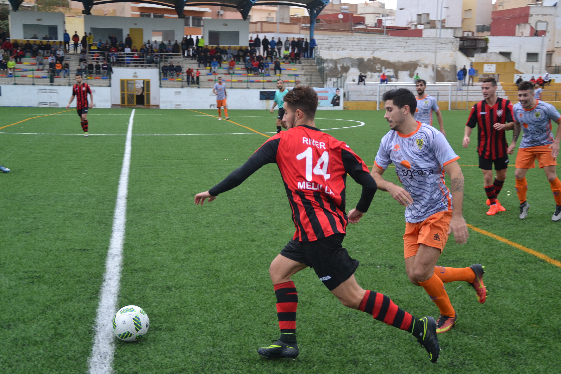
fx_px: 818
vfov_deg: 25.8
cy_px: 187
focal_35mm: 52
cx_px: 280
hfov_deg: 37.9
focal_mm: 35
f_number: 4.2
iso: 640
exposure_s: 1/500
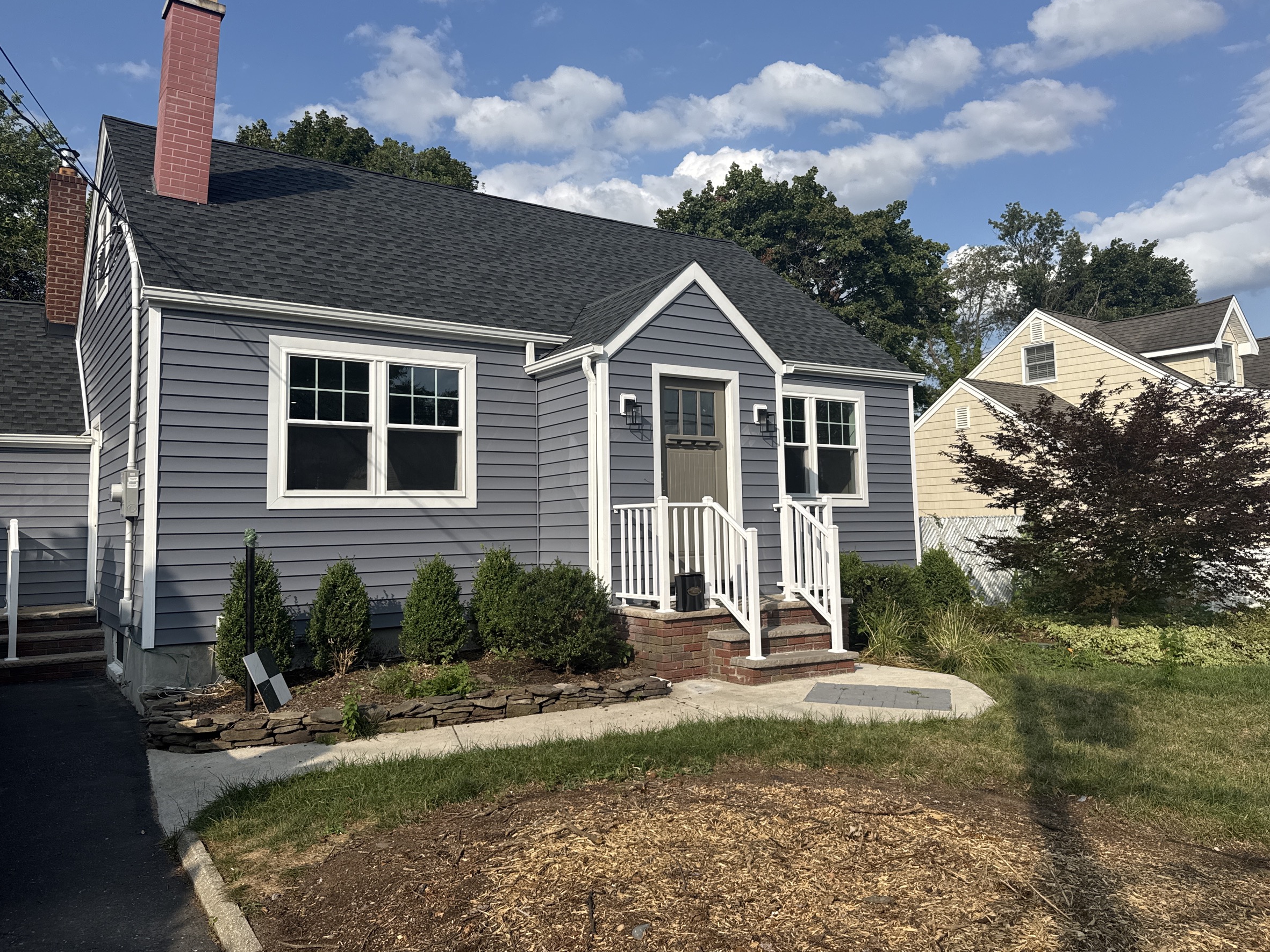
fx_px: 954
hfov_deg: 67.3
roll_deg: -0.1
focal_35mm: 26
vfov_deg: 53.0
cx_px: 632
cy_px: 441
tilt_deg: +5.0
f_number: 1.78
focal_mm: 6.76
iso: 80
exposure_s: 1/5814
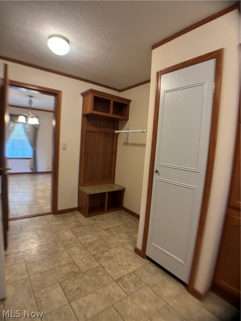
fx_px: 241
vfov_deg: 67.3
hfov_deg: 53.1
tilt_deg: -5.4
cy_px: 160
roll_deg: -4.0
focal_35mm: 26
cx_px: 120
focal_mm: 5.96
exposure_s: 1/60
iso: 160
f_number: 1.6
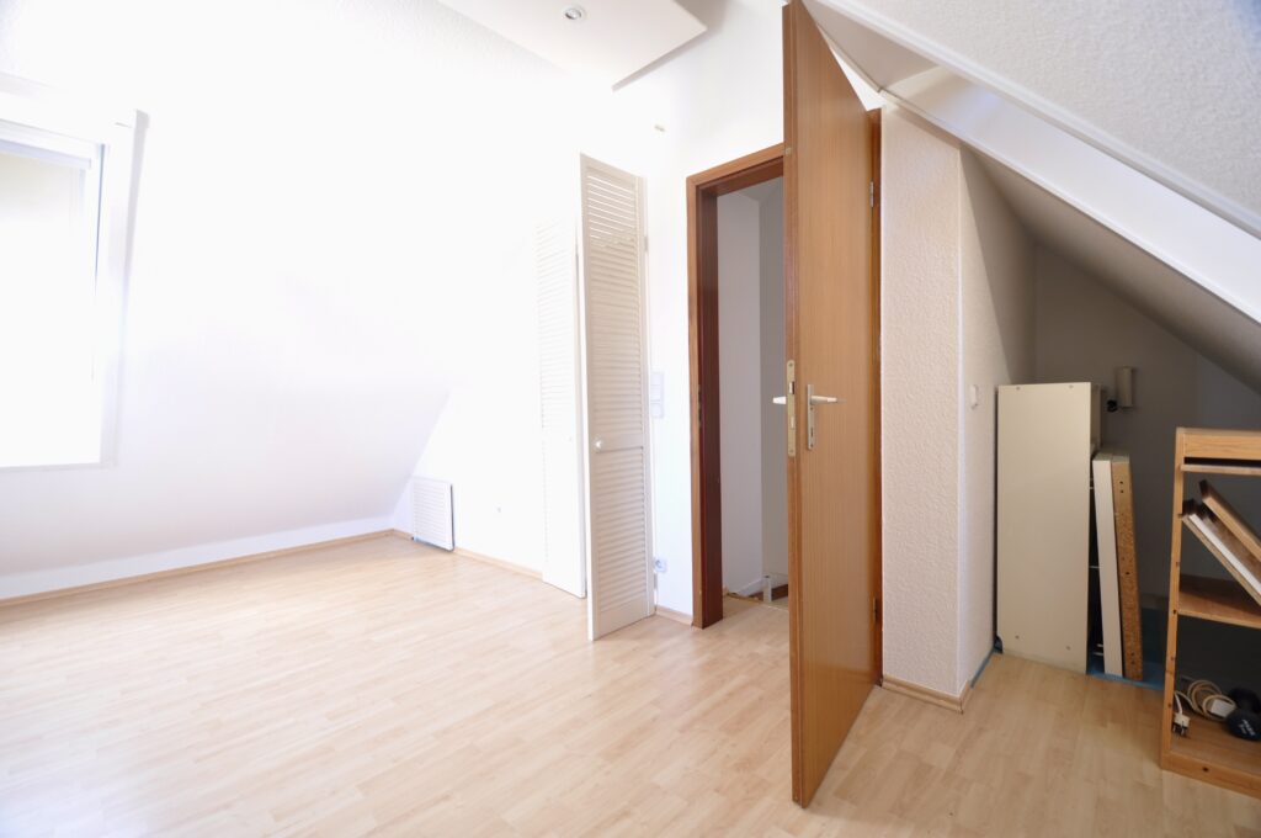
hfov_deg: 100.5
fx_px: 525
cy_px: 419
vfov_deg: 77.2
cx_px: 630
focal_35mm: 15
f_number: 3.5
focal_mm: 10
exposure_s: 1/4
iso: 200
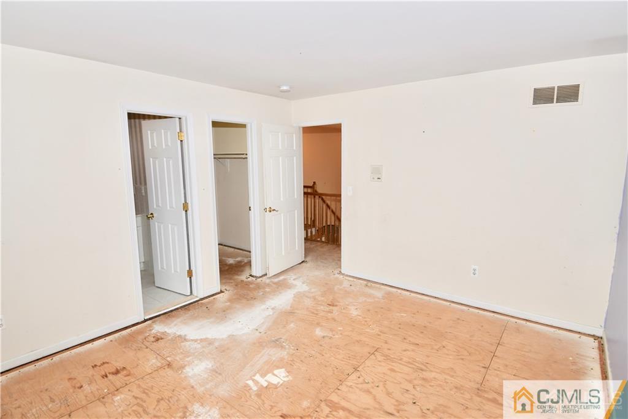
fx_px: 314
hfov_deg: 90.0
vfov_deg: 67.3
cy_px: 210
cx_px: 314
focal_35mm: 18
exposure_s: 1/60
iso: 500
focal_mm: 12
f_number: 7.1
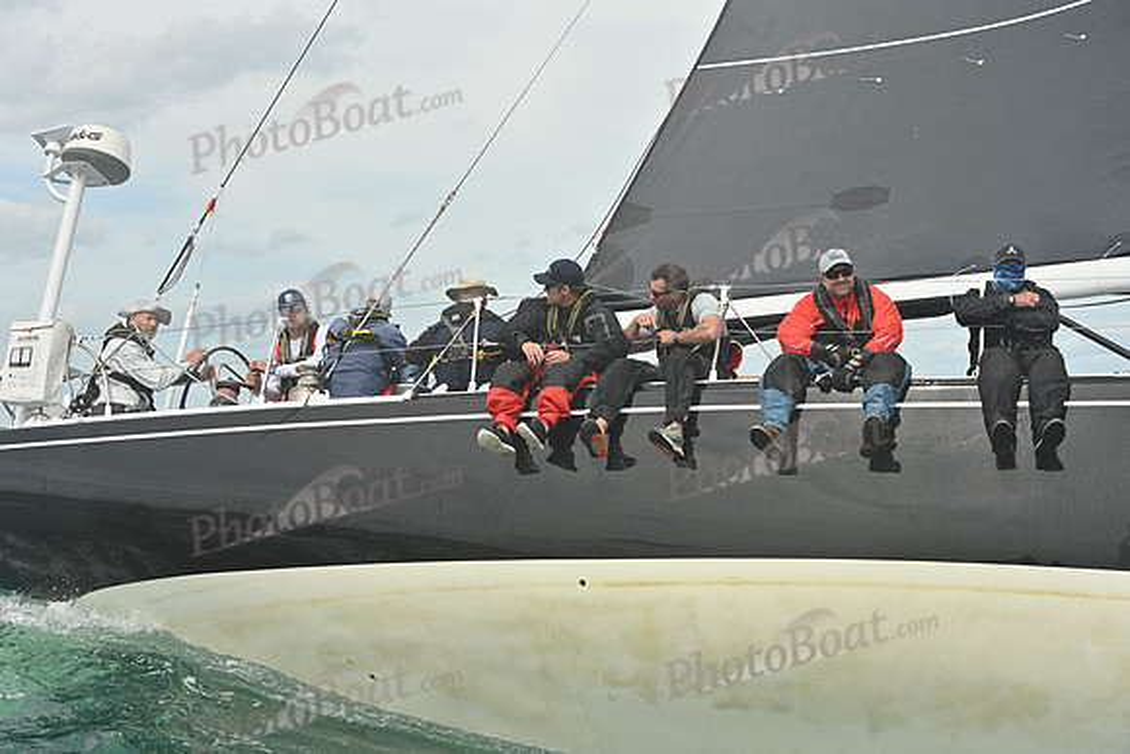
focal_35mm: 70
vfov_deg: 19.5
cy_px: 377
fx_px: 2198
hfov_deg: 28.8
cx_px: 565
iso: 320
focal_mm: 70
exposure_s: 1/1250
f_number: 8
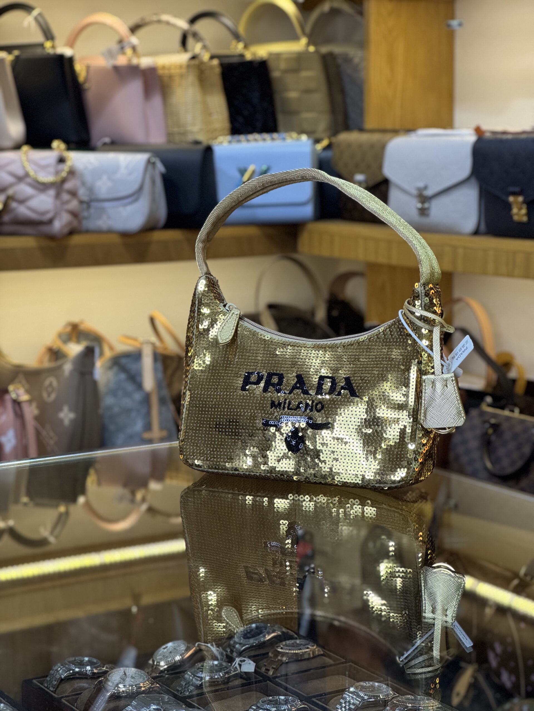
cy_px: 356
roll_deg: +0.3
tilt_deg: -5.8
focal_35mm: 77
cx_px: 267
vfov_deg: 25.3
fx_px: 1584
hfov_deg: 19.1
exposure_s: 1/100
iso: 160
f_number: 2.8
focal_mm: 9
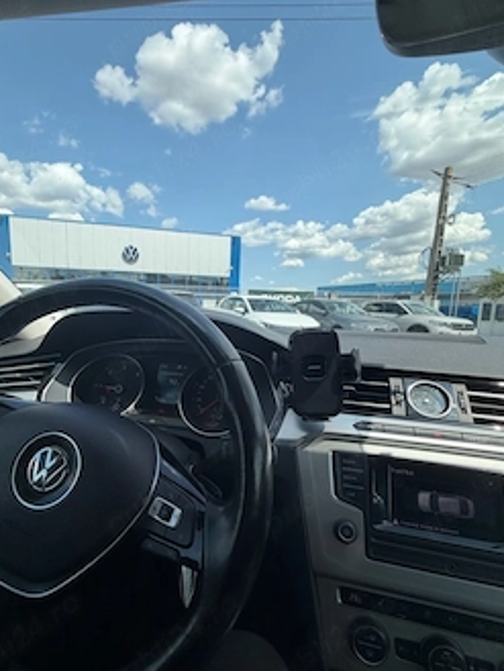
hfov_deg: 74.3
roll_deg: -1.4
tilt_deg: -8.3
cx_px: 212
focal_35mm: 17
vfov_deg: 90.9
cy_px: 351
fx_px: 330
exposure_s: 1/770
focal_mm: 2.22
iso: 32
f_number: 2.2
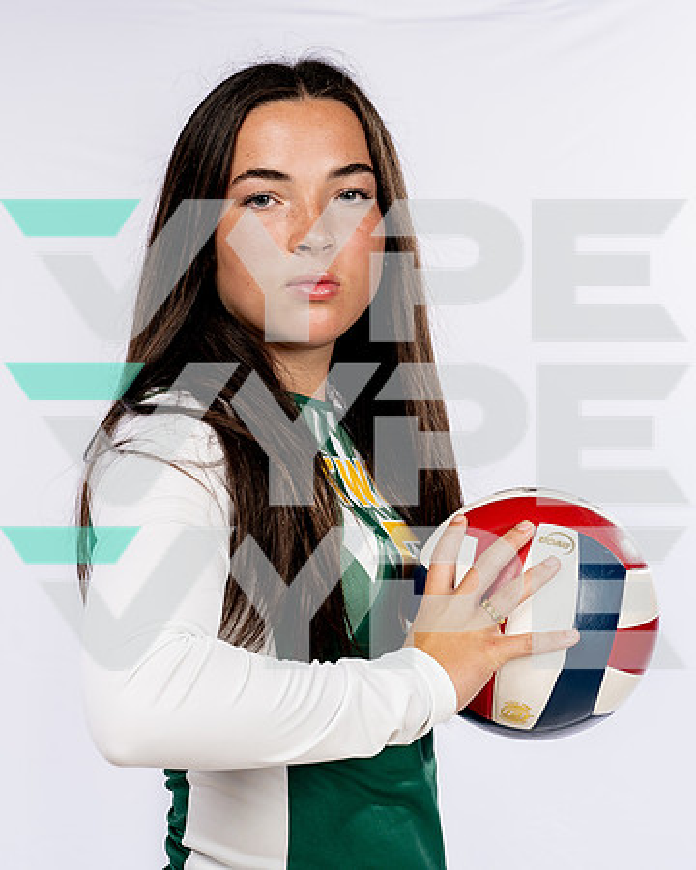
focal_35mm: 83
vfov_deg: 23.0
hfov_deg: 18.5
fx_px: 2139
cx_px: 315
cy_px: 435
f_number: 6.3
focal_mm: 59
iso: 160
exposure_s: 1/250
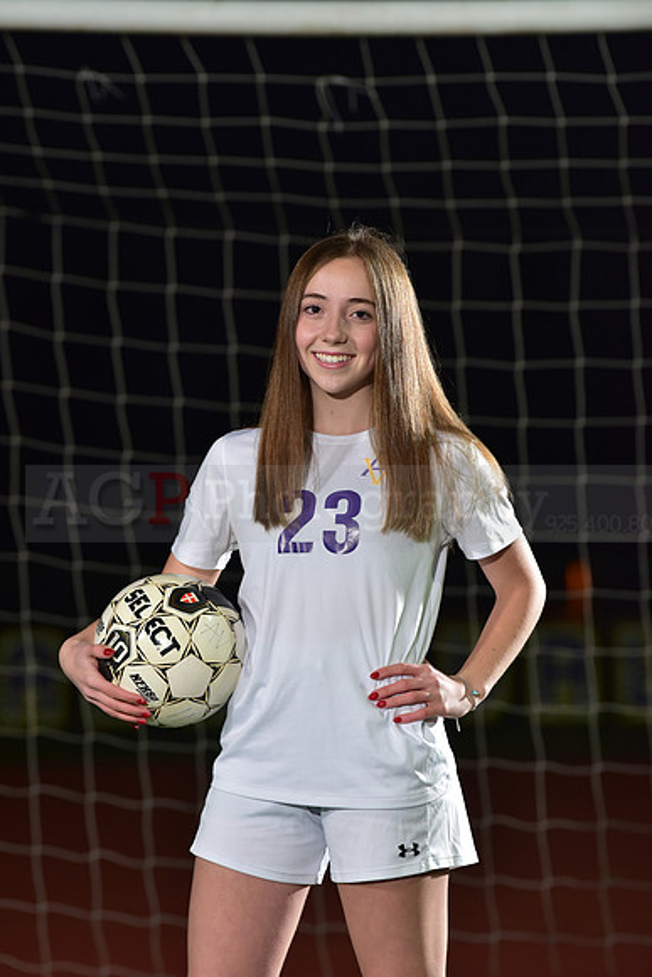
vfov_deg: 10.3
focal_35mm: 200
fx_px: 5430
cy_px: 488
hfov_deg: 6.9
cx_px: 326
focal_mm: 200
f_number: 5
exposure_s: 1/200
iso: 1000
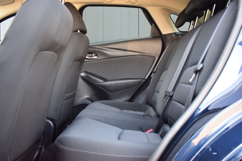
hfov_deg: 53.1
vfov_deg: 36.9
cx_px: 121
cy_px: 80
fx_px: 242
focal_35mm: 36
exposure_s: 1/60
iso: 1000
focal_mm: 24
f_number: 3.8
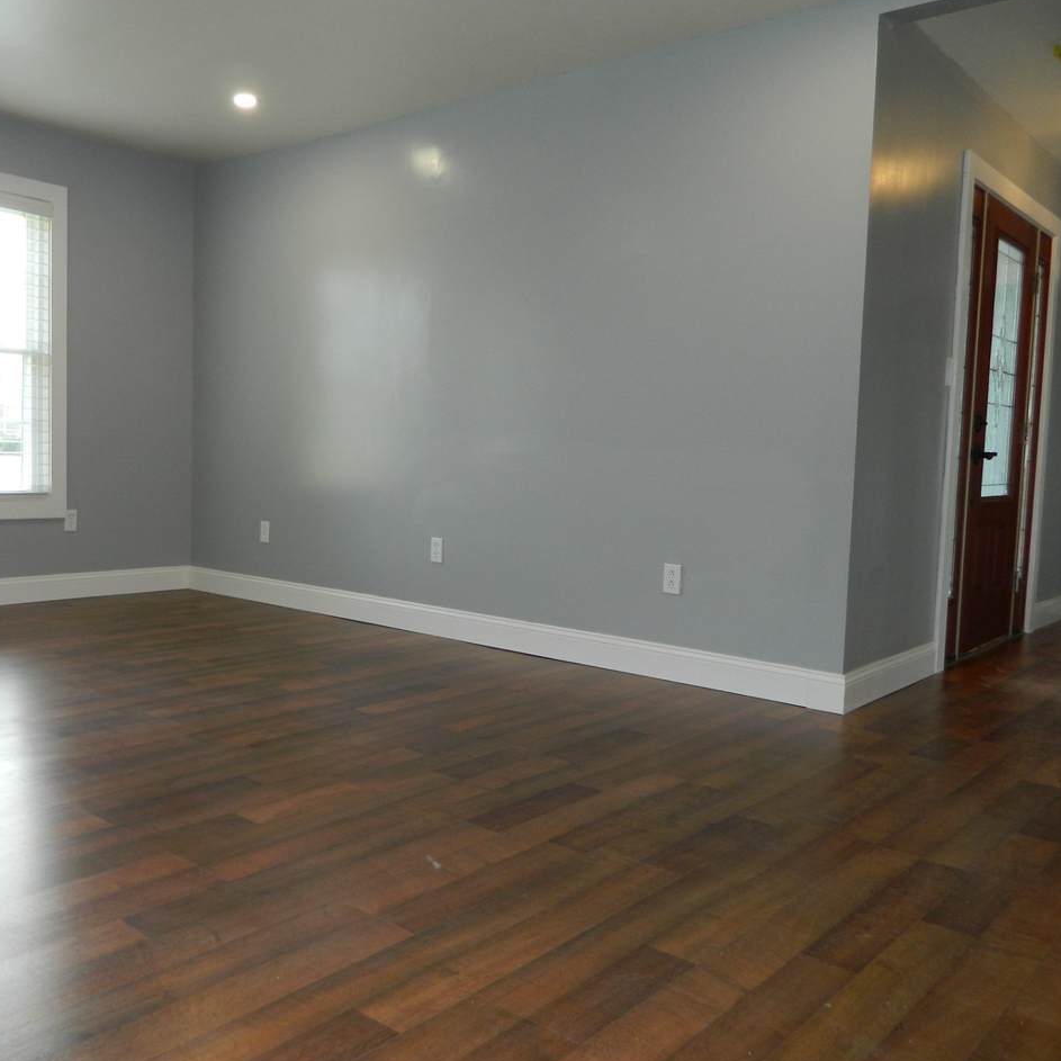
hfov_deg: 53.3
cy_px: 527
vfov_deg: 54.0
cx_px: 387
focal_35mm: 30
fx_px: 1040
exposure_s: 1/30
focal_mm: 4.5
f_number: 3.1
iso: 110
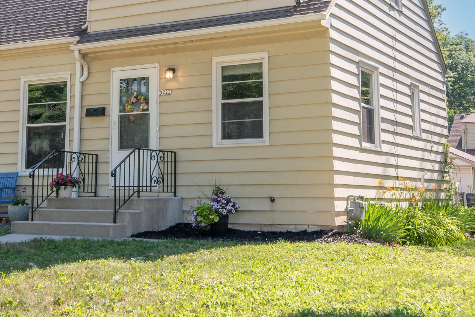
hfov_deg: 31.7
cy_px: 59
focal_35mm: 63
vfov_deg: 21.3
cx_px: 172
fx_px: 831
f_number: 8
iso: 320
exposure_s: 1/320
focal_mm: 24
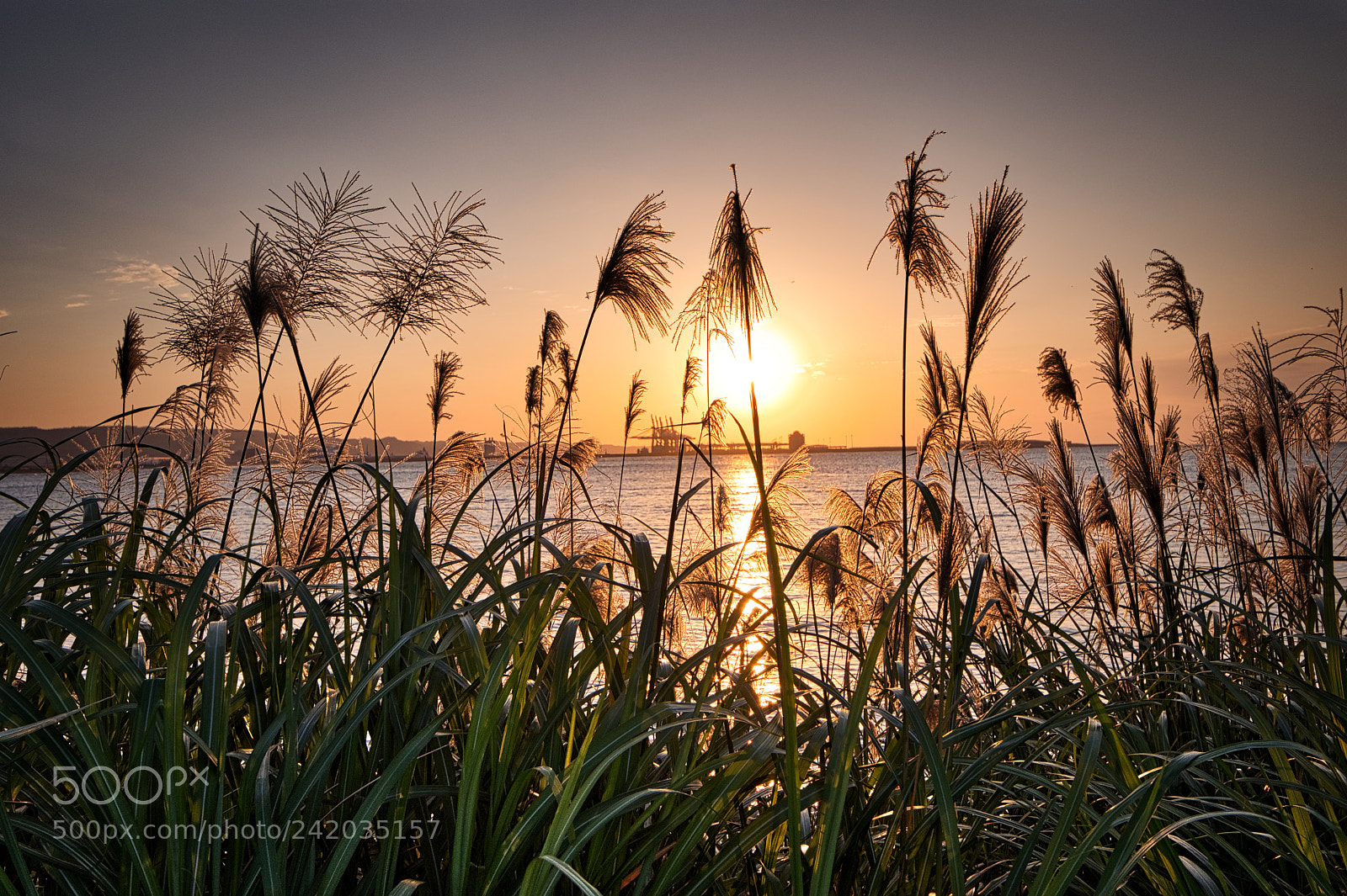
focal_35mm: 36
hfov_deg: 53.2
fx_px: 1346
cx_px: 674
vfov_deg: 36.8
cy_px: 448
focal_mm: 24
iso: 100
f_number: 8
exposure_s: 1/320
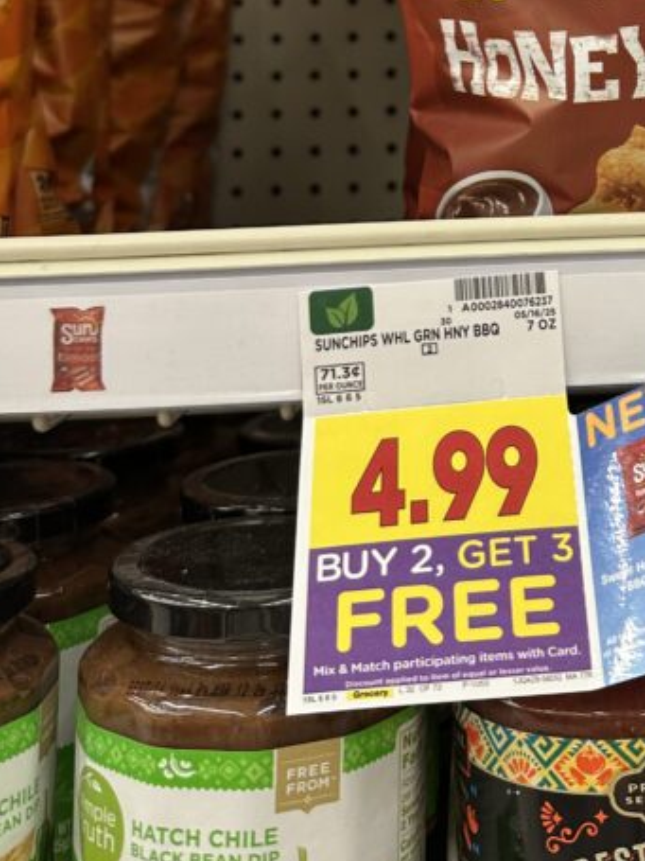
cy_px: -4
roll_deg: +1.6
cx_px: 573
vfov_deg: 32.6
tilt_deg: +4.4
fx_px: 1342
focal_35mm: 54
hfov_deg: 26.2
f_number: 1.78
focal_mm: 6.86
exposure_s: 1/63
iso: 125
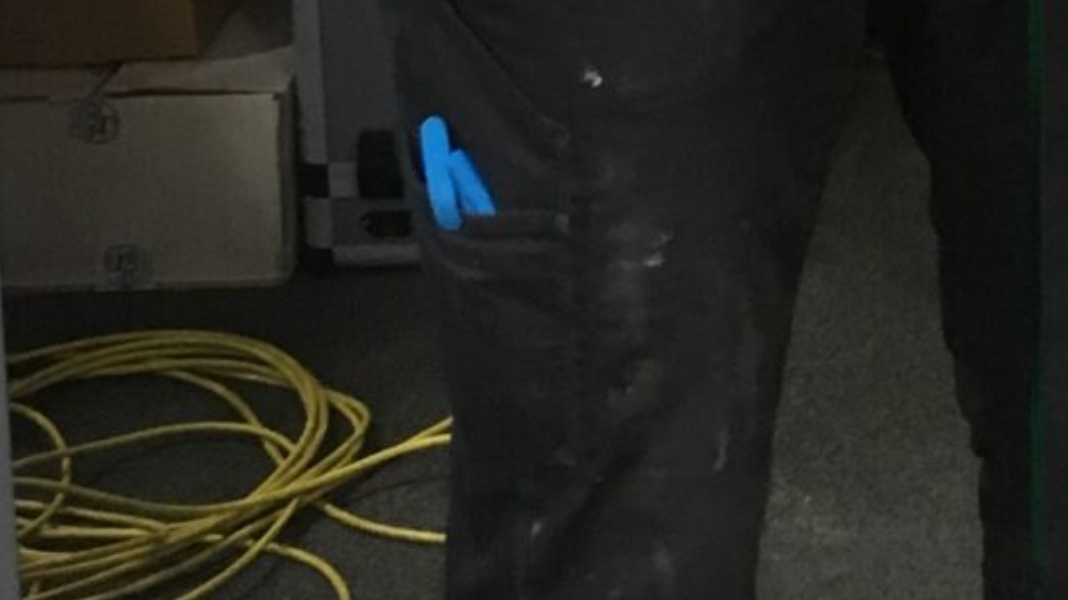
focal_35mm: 150
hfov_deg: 13.7
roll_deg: +0.4
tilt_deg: -11.9
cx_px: 1472
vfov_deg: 7.6
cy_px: -778
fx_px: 4247
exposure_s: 1/33
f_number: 2.2
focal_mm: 4.15
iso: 125
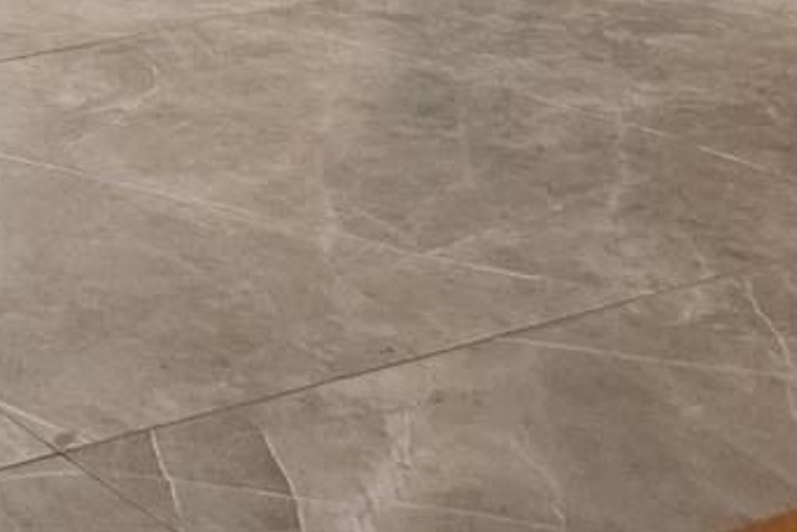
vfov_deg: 10.2
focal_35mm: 112
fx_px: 2479
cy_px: -863
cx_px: -757
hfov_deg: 15.1
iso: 320
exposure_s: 1/120
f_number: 1.8
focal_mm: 5.4
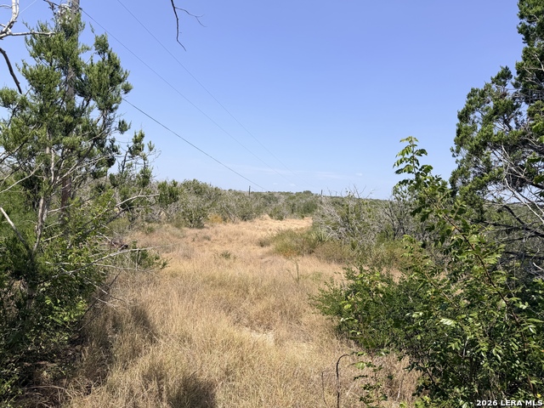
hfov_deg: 71.6
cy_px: 204
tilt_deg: -0.8
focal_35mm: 24
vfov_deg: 56.8
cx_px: 272
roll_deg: -3.1
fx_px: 377
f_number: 1.78
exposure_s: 1/5319
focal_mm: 6.76
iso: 80
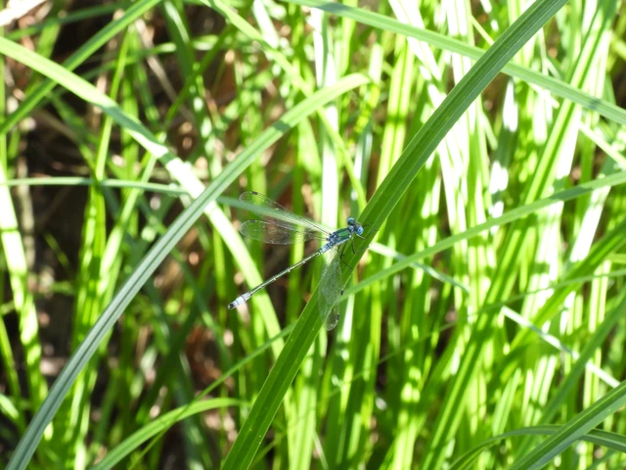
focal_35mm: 105
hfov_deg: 18.7
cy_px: 235
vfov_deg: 14.1
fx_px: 1899
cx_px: 313
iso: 400
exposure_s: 1/125
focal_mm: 18.7
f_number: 5
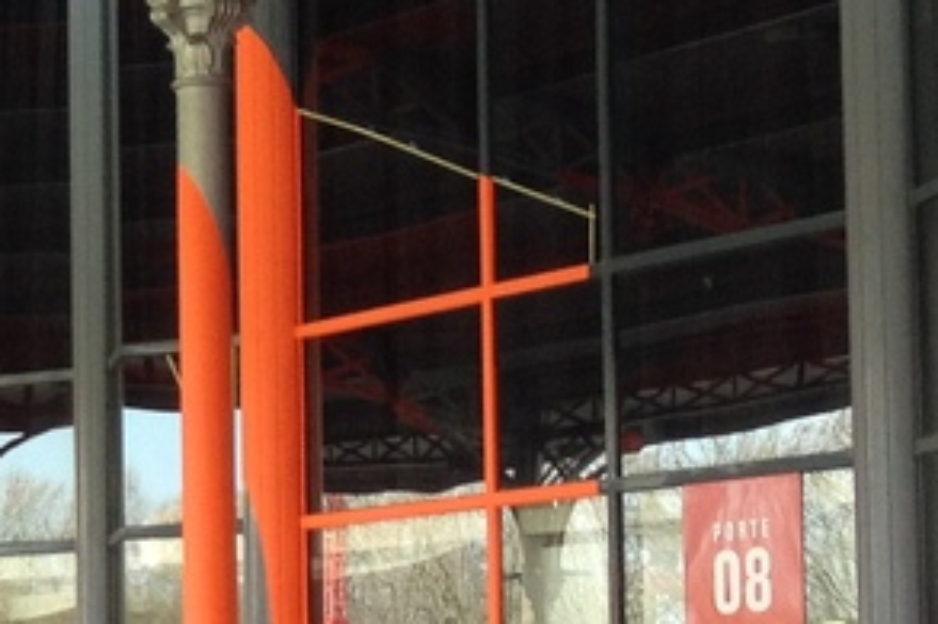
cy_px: 490
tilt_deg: +2.1
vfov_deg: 9.2
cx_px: -496
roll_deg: +0.4
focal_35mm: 149
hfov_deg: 13.0
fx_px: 3880
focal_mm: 4.28
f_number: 2.4
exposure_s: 1/120
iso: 80
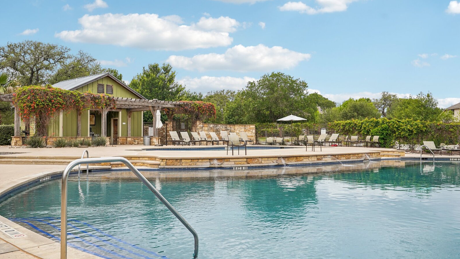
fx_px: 397
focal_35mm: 33
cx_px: 232
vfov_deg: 36.1
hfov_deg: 60.2
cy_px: 132
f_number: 8
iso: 100
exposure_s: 1/250
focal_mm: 30.5
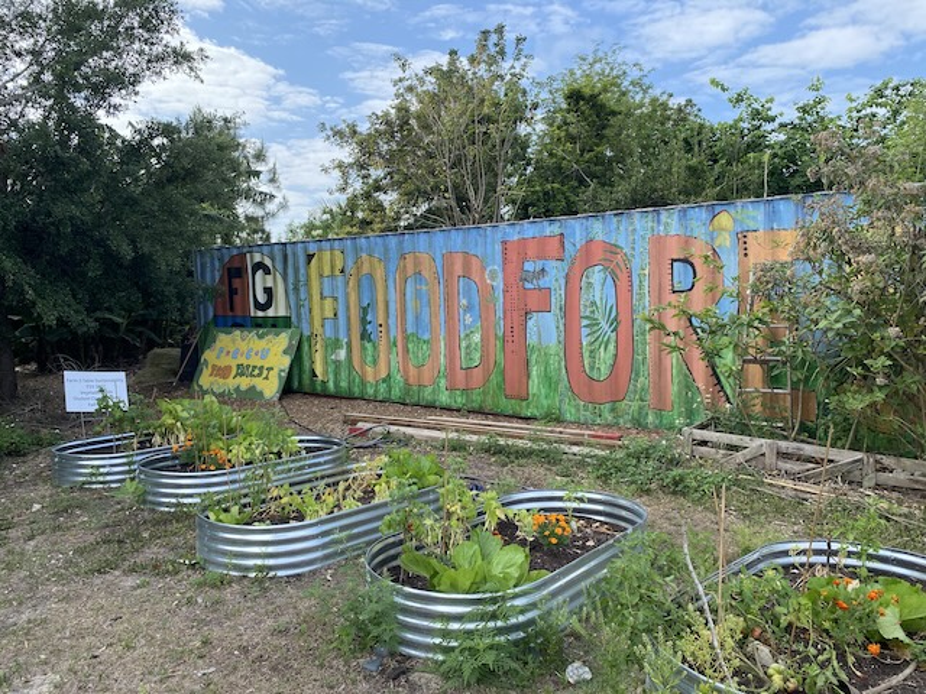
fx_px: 696
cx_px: 463
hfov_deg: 67.3
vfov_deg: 53.1
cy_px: 347
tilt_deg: -4.1
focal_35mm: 26
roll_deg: -1.1
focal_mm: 4.25
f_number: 1.8
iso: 32
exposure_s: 1/762
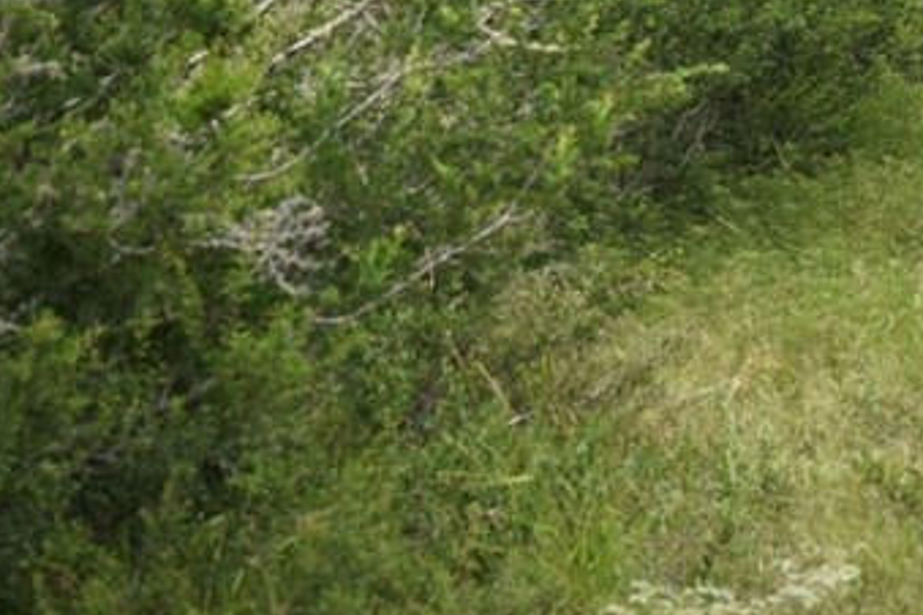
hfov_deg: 9.1
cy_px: -71
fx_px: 5743
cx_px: 1032
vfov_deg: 6.1
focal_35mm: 224
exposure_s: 1/400
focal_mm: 70
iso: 200
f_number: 5.6
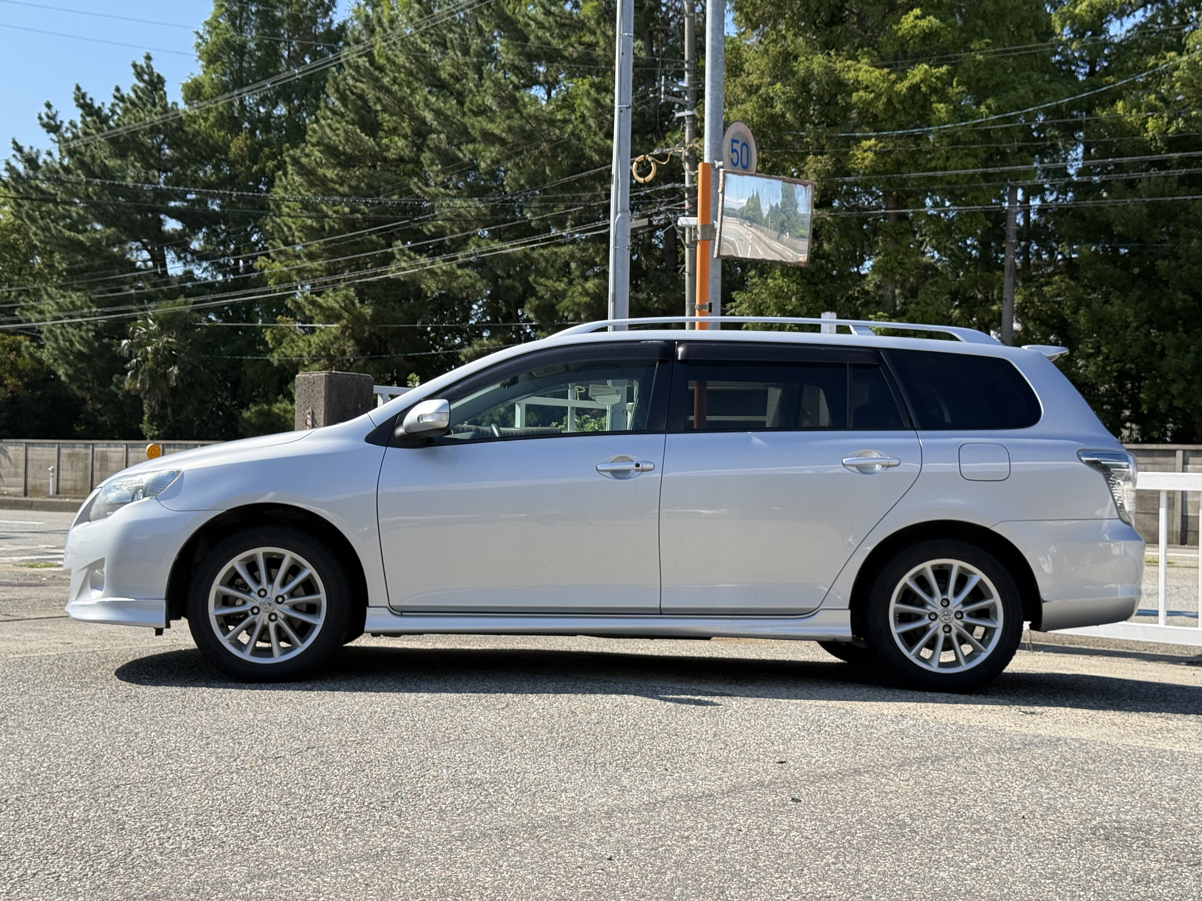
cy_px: 450
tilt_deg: +0.9
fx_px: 1667
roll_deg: -1.3
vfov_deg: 30.3
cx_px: 601
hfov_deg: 39.7
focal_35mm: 48
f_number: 1.78
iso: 80
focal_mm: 6.76
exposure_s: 1/3226
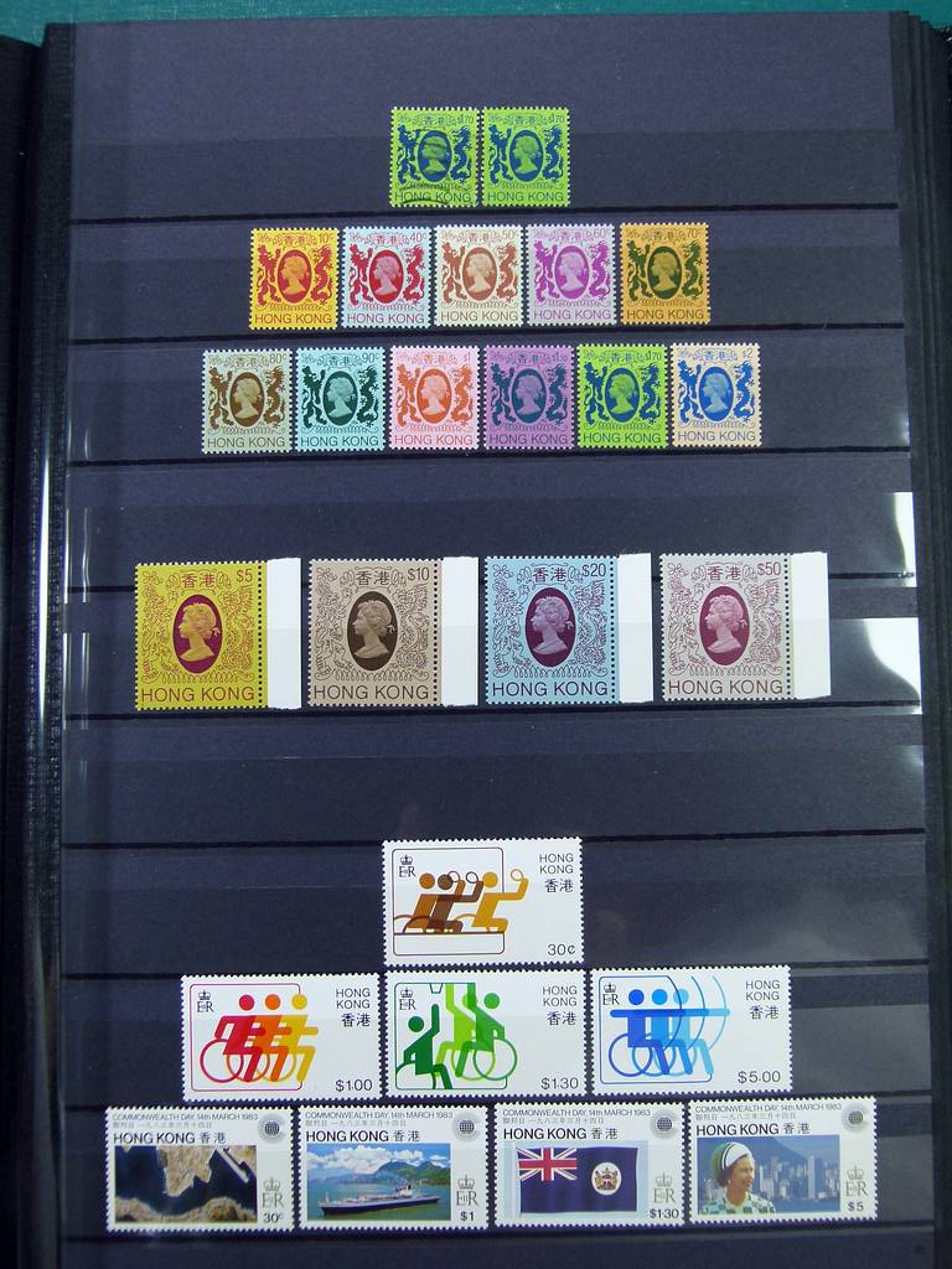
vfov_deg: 50.1
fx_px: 1357
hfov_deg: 38.7
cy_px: 634
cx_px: 476
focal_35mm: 37
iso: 100
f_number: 3.1
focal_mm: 6.7
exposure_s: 1/60
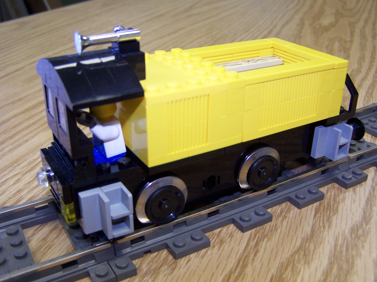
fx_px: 414
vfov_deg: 37.7
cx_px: 188
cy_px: 141
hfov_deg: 49.0
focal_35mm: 38
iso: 140
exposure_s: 1/60
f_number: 2.8
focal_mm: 6.3
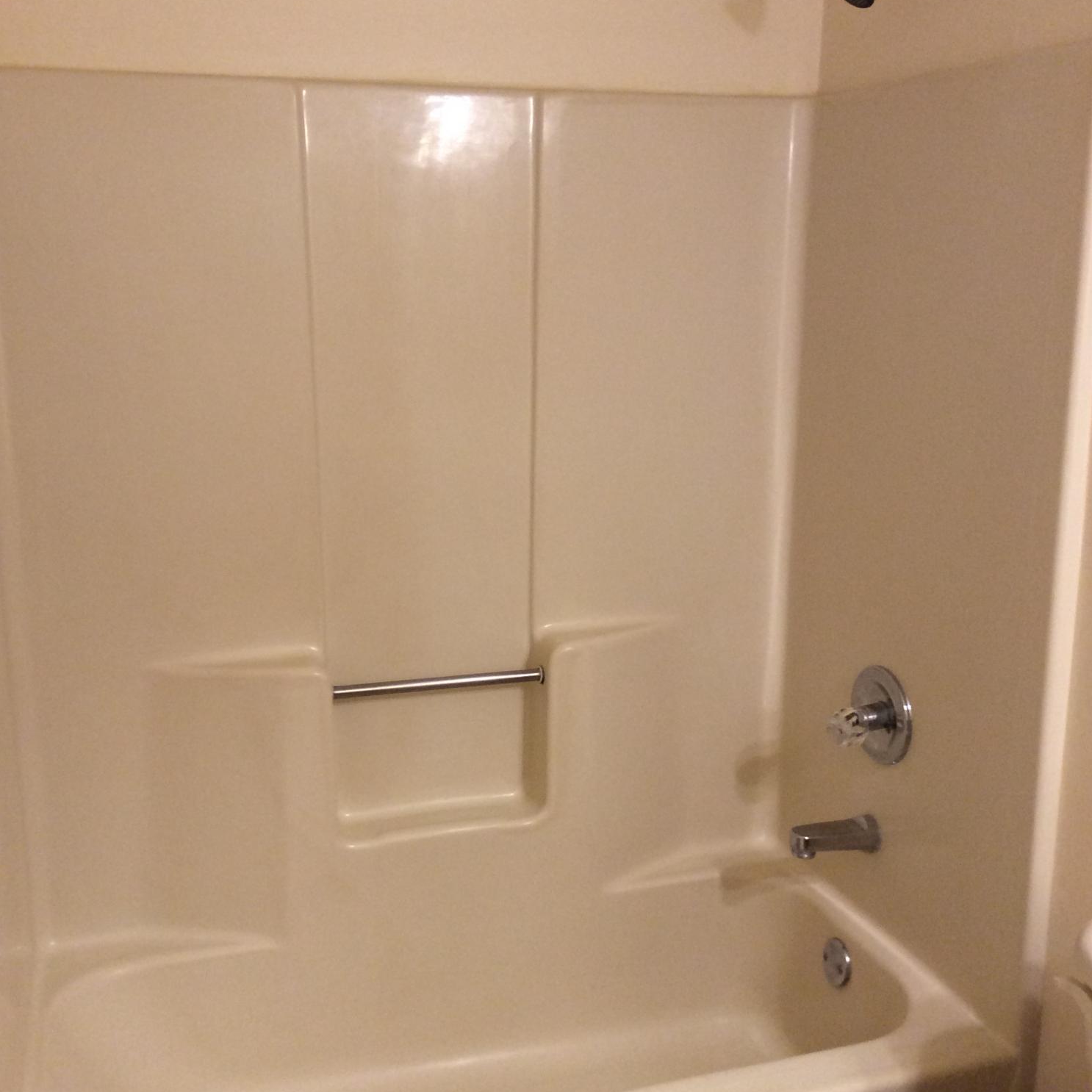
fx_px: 1356
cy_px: 542
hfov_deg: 43.9
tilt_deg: -13.2
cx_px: 548
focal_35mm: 38
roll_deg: +0.4
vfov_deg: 43.9
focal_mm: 3.3
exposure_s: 1/24
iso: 80
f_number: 2.4
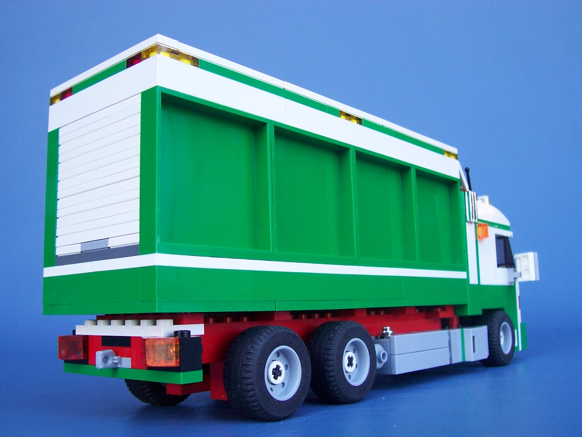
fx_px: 622
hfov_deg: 50.1
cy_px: 218
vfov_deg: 38.7
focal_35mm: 37
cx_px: 291
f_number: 2.8
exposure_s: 1/90
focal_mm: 5.6
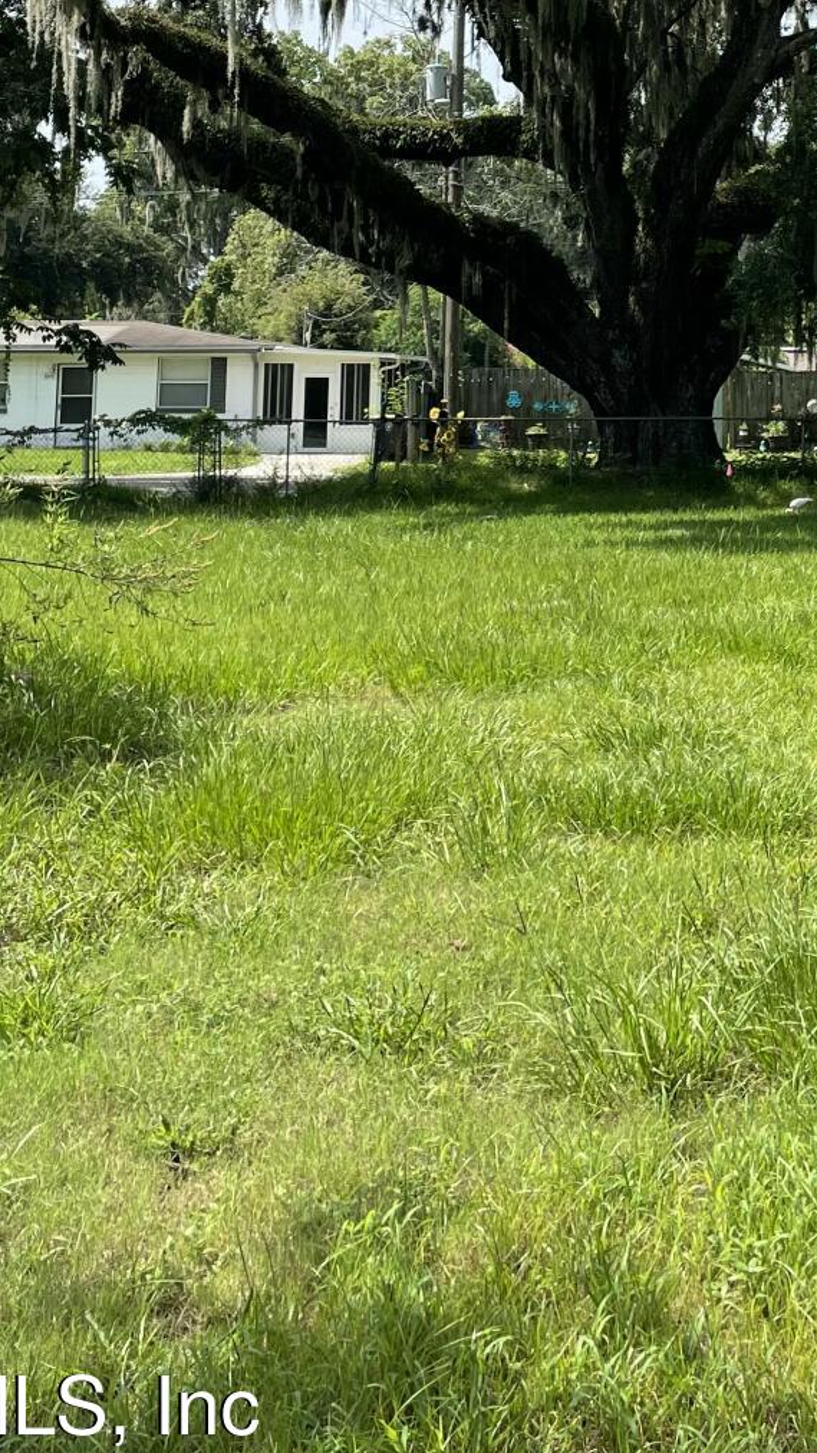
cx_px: 594
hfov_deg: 21.3
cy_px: 102
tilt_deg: +9.6
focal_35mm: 56
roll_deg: -0.2
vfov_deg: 34.8
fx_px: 2157
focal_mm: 4.2
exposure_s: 1/2618
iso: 32
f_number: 1.6
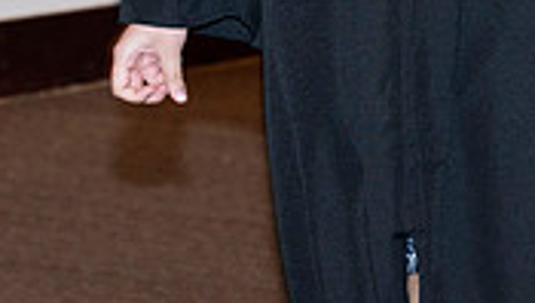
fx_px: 5611
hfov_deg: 5.5
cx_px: 308
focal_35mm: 395
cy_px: -367
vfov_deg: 3.1
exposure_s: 1/80
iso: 800
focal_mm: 98
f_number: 5.6
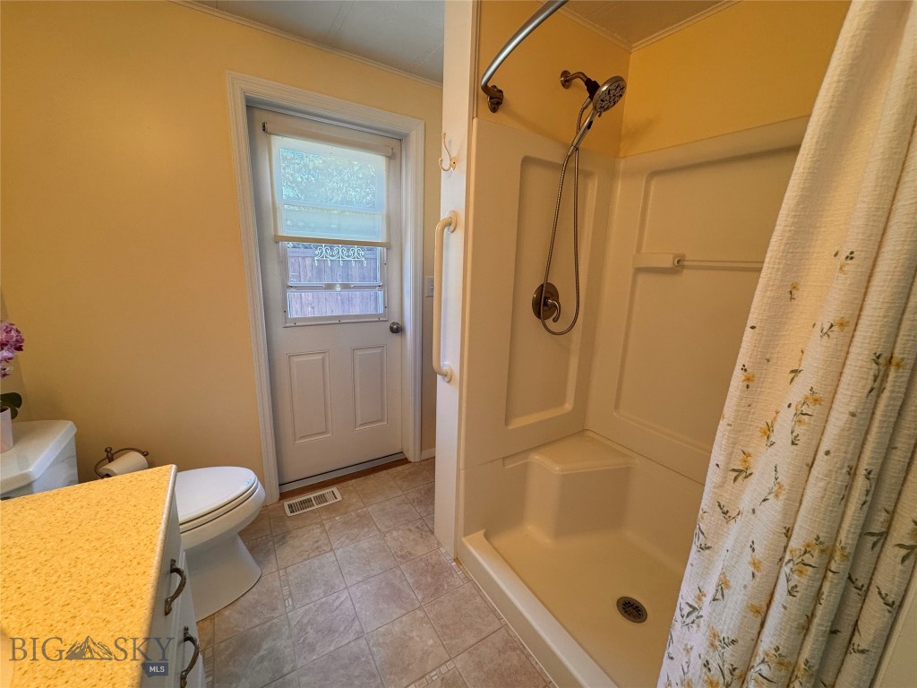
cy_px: 344
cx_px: 458
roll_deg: -1.9
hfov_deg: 102.1
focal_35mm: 14
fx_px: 371
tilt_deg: -12.8
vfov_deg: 85.7
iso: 200
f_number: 2.2
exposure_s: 1/120
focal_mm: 2.22
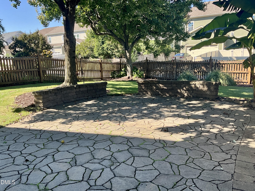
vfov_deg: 48.2
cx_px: 128
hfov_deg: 61.7
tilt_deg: -12.3
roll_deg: +1.6
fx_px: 214
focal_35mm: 29
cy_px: 96
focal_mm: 3
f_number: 1.8
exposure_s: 1/348
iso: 25
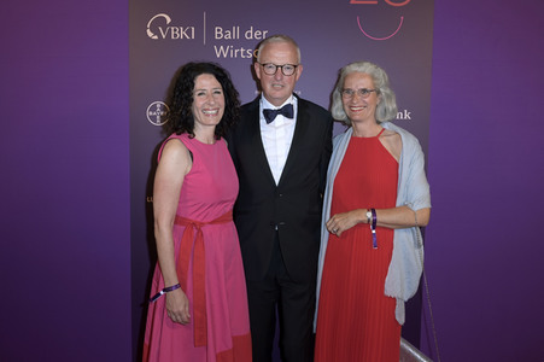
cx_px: 272
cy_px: 181
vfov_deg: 44.9
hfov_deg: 63.7
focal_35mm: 29
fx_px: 438
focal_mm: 29
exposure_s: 1/250
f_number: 5.6
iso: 500
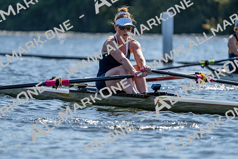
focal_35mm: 397
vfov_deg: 3.5
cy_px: 77
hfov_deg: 5.2
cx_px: 118
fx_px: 2624
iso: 200
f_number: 6.3
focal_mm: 382
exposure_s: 1/1600
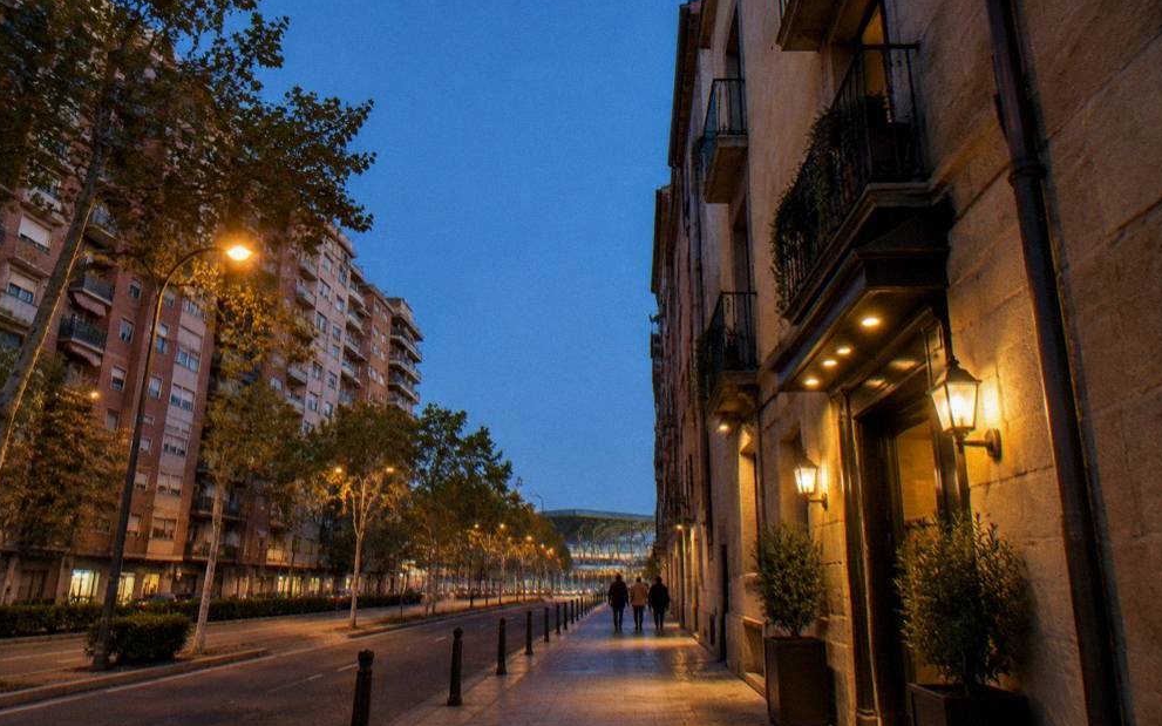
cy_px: 350
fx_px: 1140
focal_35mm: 36
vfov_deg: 35.3
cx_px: 582
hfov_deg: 54.0
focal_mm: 35
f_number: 10
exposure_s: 1/160
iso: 800
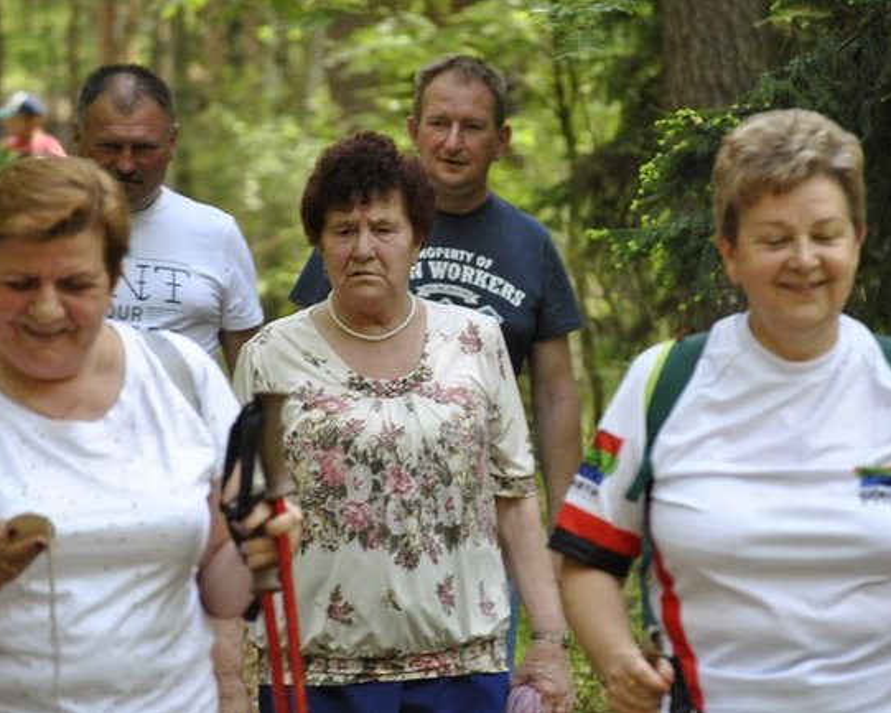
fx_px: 6699
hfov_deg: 7.6
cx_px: 481
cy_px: 357
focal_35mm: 254
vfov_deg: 6.1
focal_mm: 150
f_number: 5
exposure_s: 1/125
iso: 800
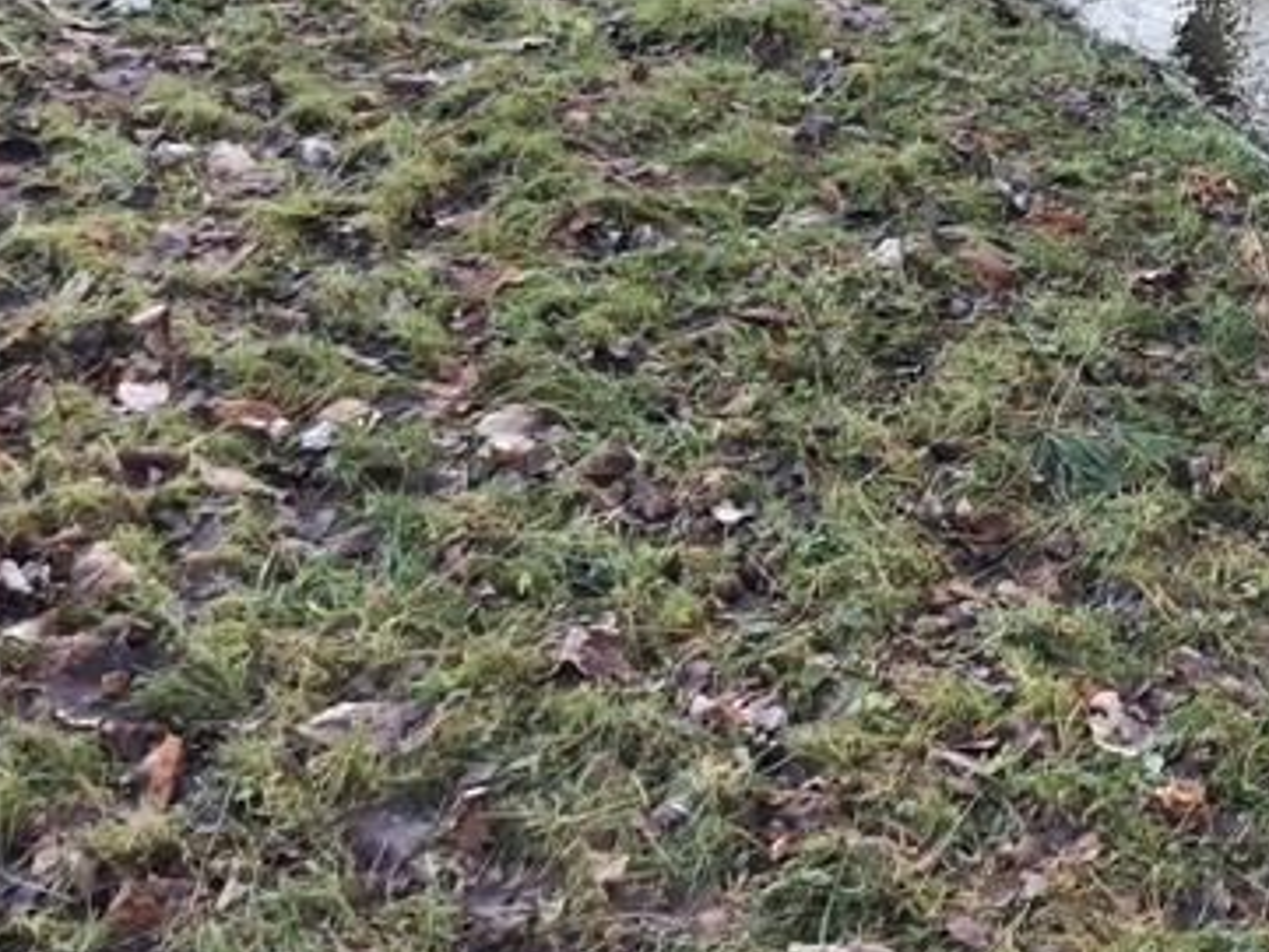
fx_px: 3227
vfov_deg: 16.3
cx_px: 1086
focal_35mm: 88
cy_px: -67
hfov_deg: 21.8
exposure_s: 1/60
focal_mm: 3.3
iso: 25
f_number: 2.4
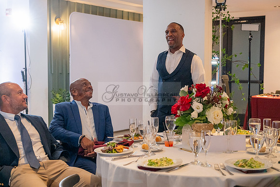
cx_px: 140
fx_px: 405
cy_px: 94
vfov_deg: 26.0
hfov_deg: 38.2
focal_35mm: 52
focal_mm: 52
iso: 3200
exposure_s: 1/200
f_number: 4
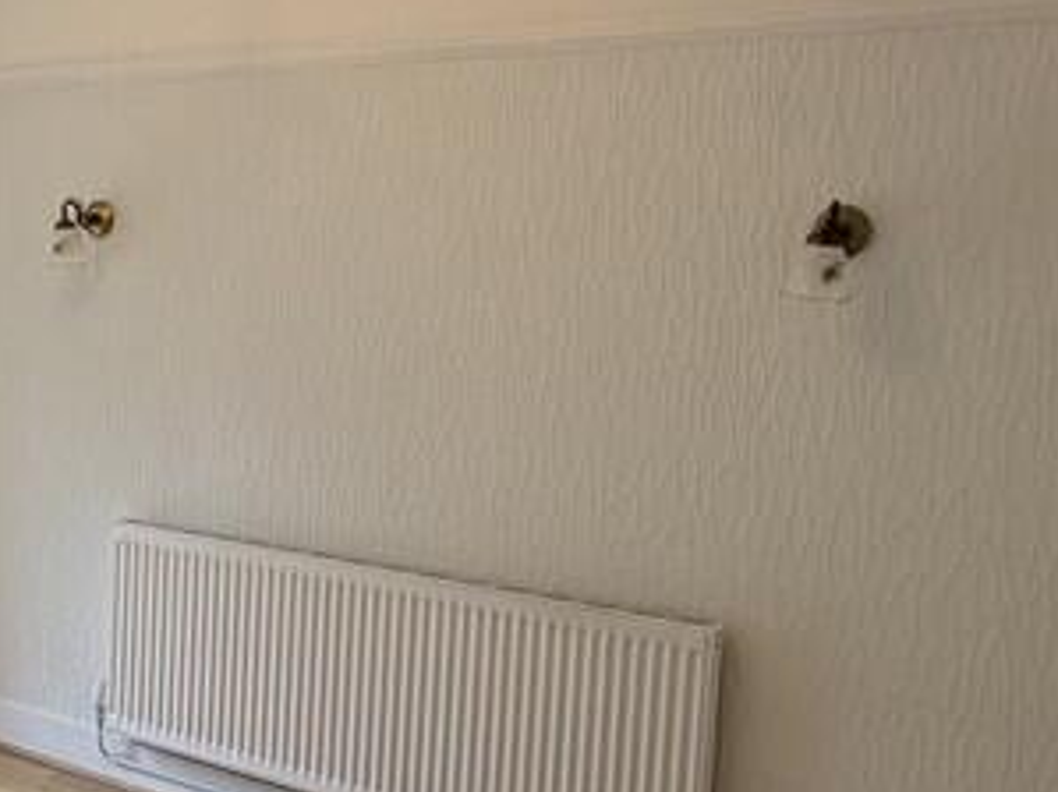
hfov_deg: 36.4
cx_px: 42
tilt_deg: -4.3
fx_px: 1466
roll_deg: -2.1
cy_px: 375
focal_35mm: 48
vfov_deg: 30.2
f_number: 2.2
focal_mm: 2.22
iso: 125
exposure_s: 1/121
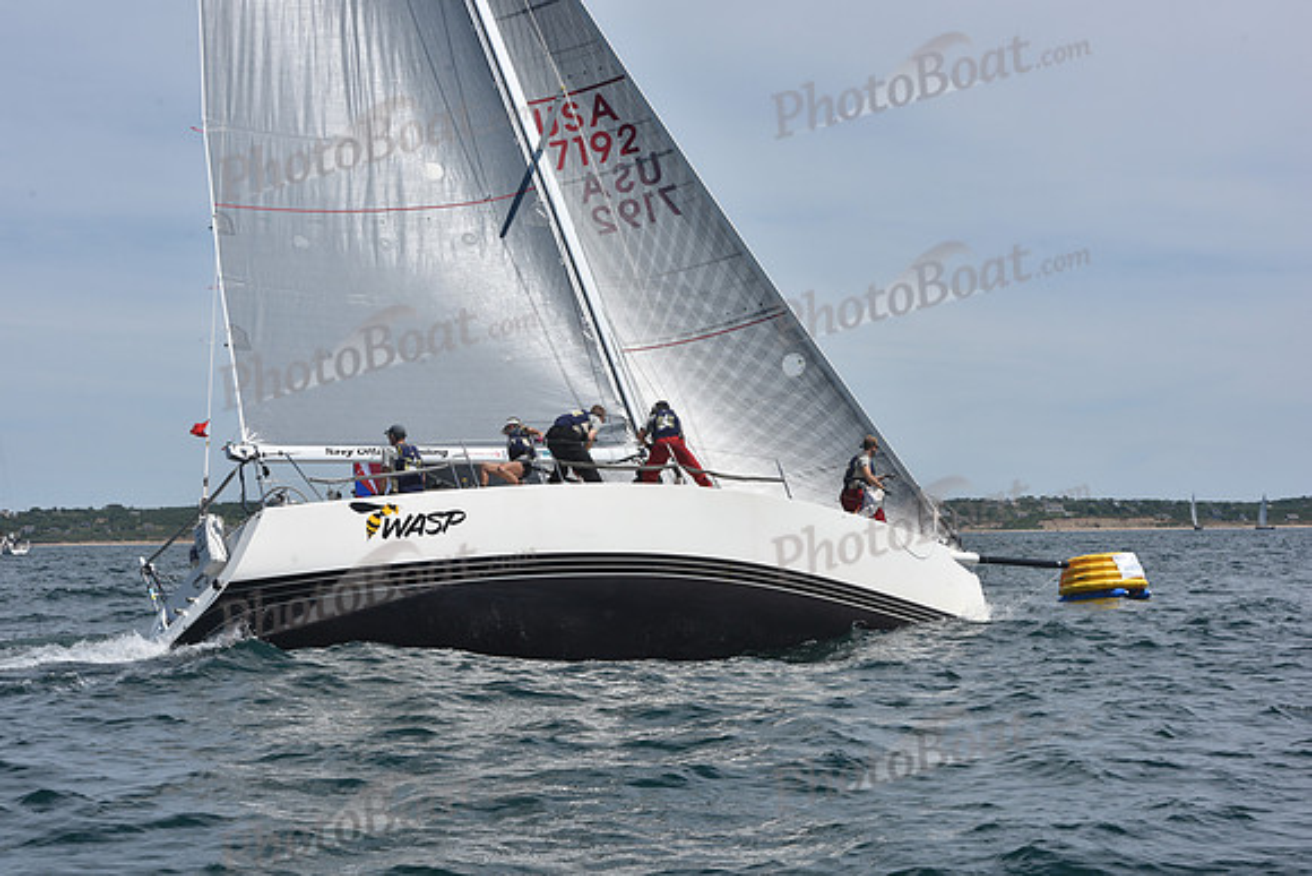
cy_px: 438
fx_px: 2552
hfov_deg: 28.8
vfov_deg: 19.5
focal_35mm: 70
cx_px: 656
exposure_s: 1/800
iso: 250
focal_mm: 70
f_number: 13
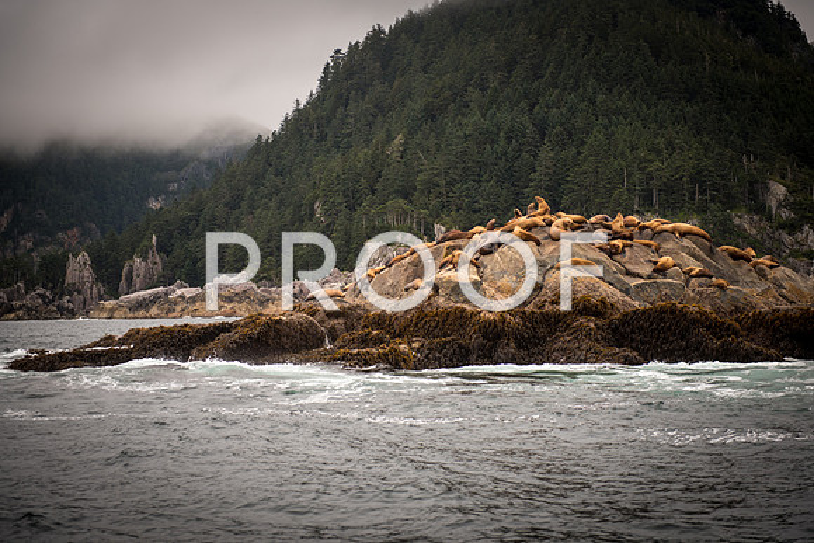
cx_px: 421
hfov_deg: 26.6
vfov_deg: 17.9
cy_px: 272
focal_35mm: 76
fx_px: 1721
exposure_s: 1/800
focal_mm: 70
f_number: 2.8
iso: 100
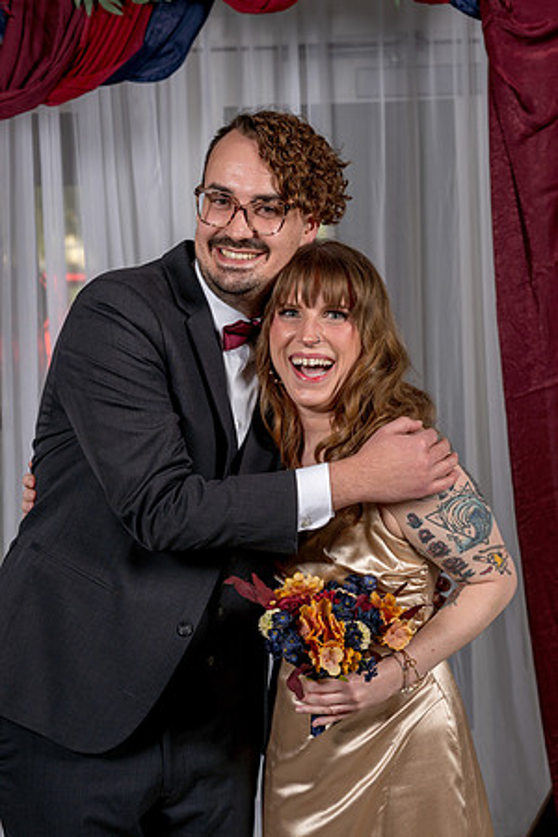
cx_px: 279
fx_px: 1279
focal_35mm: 55
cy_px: 418
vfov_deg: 36.2
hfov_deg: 24.6
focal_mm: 55
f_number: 5
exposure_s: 1/160
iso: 100
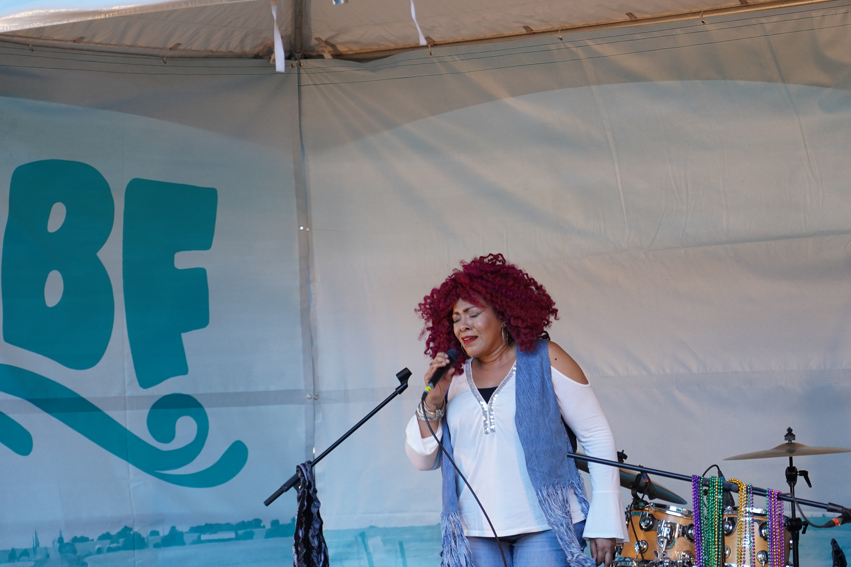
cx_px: 469
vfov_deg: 10.7
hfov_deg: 16.0
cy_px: 315
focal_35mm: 128
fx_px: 3025
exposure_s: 1/160
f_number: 4
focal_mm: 105
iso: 500
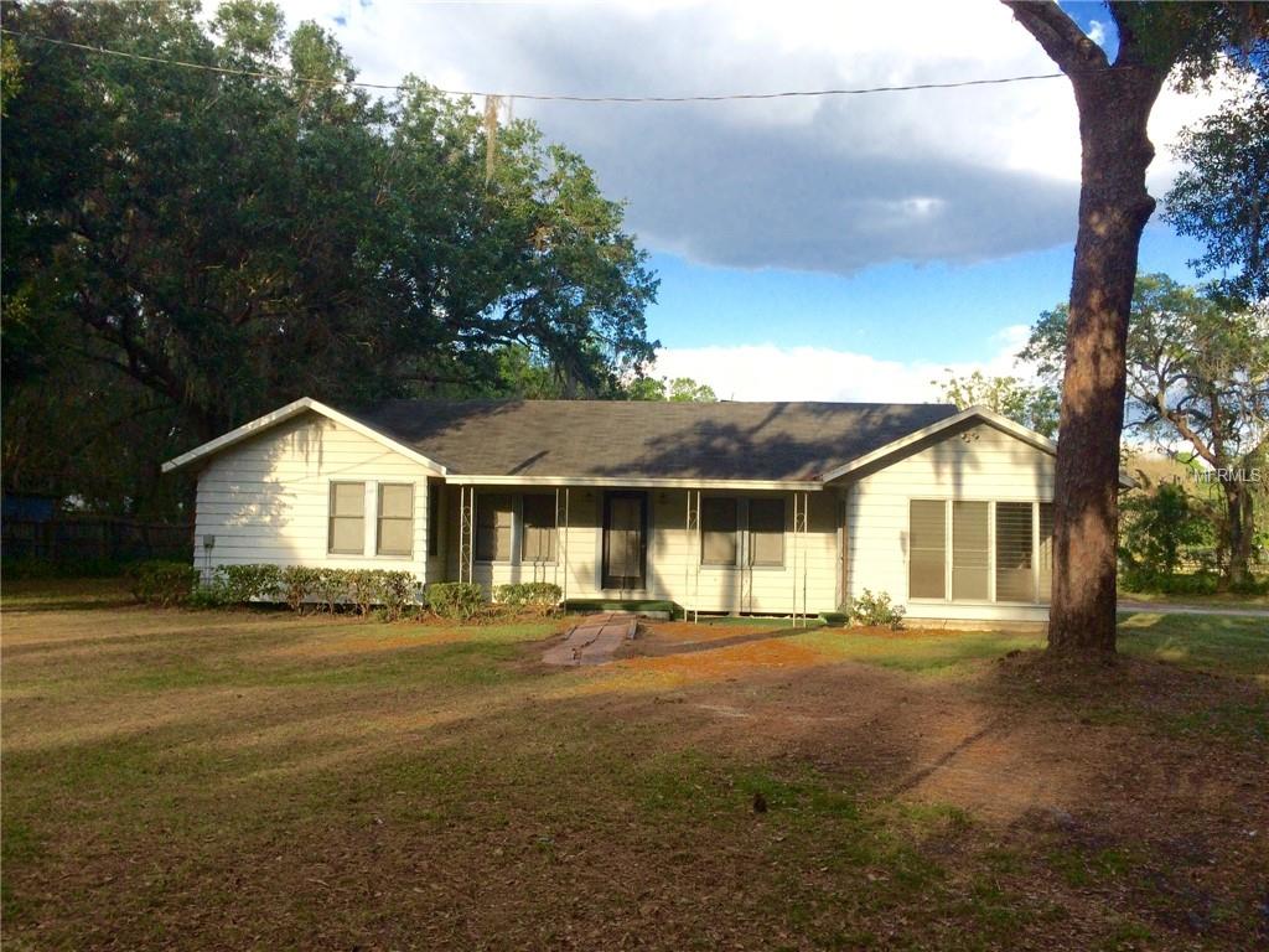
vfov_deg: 48.2
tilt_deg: +3.4
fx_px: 1063
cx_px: 634
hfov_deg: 61.7
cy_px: 476
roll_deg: -1.4
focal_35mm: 29
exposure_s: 1/1109
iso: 32
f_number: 2.2
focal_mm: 4.15
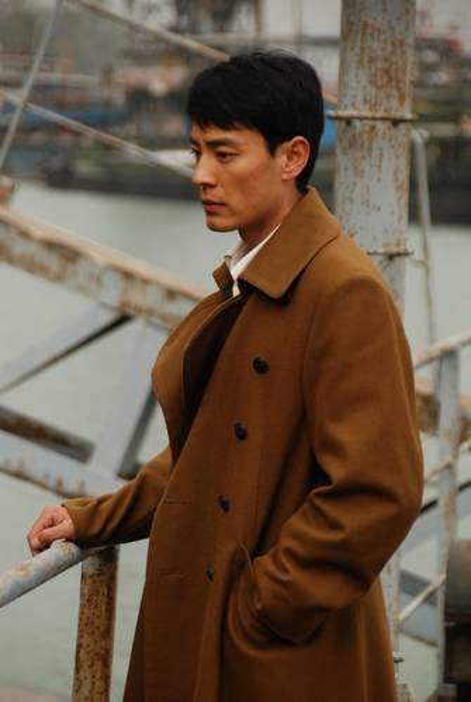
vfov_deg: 9.1
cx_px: 236
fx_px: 4400
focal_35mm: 225
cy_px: 351
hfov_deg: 6.1
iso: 640
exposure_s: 1/1000
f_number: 5.6
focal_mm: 150
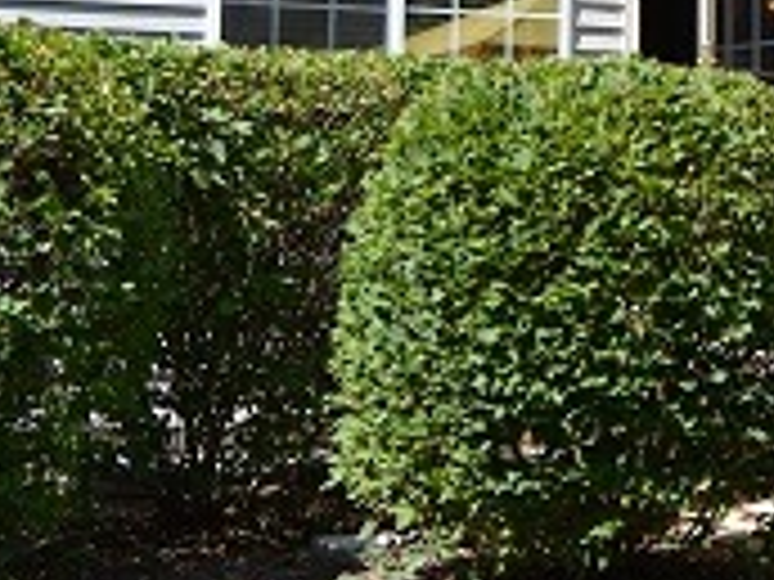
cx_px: 850
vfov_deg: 15.9
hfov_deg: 20.5
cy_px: 9
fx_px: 2035
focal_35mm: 91
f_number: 7.1
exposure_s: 1/200
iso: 100
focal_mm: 18
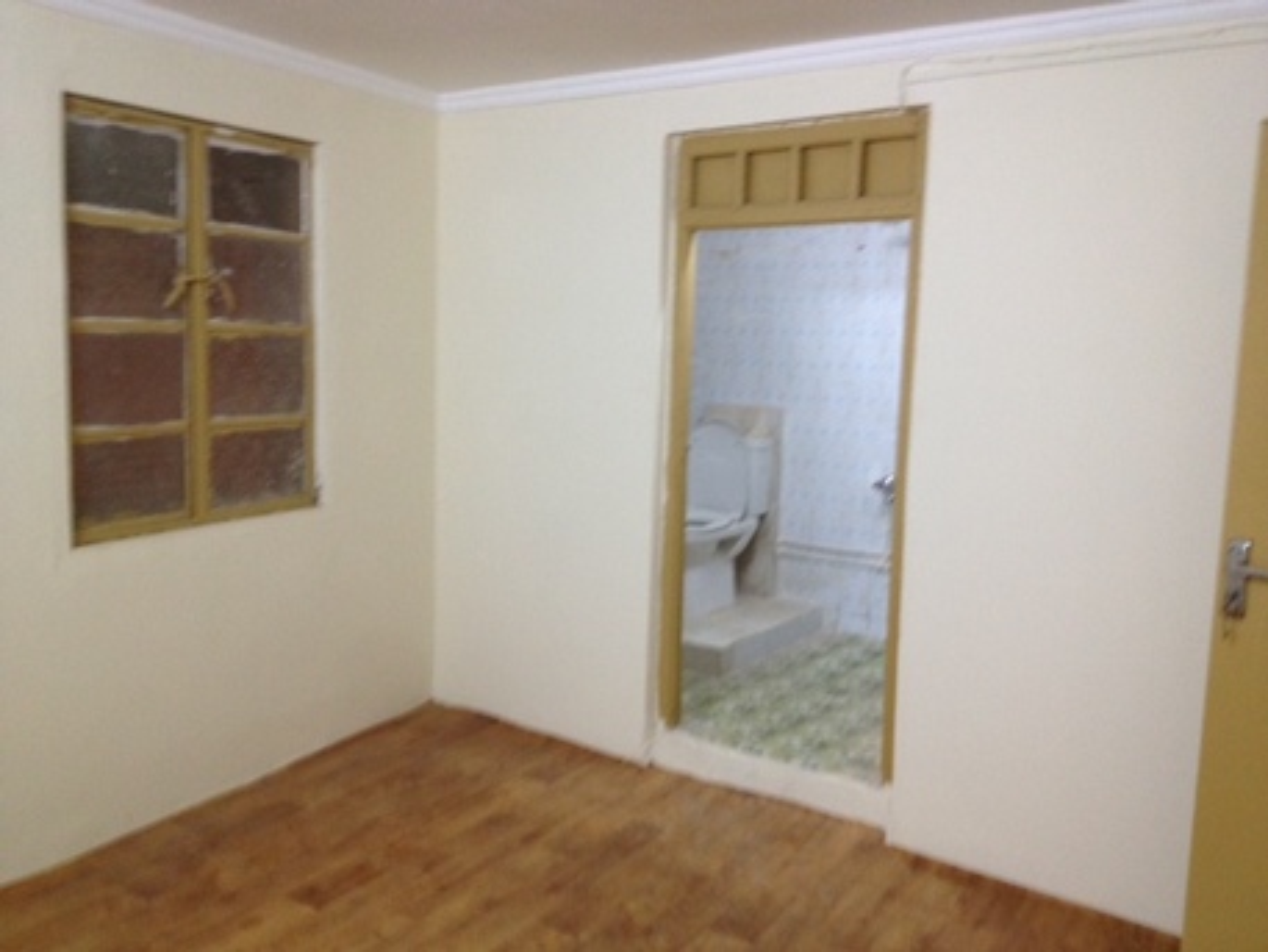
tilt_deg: -9.5
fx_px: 1282
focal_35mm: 35
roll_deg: -2.5
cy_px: 476
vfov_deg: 40.7
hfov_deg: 52.6
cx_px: 634
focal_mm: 4.28
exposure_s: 1/20
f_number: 2.4
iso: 125
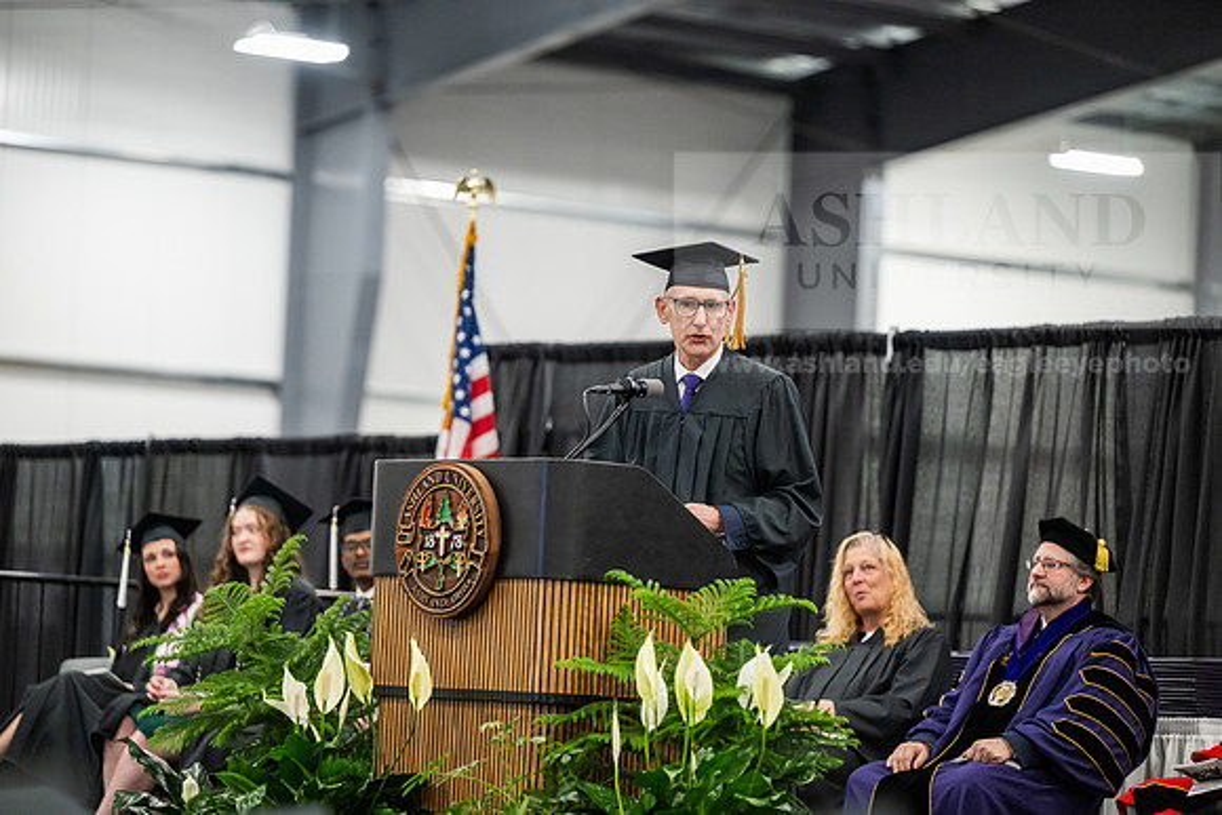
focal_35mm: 140
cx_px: 611
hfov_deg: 14.7
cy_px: 408
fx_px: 4753
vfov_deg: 9.8
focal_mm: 140
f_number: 2.8
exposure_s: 1/200
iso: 2500
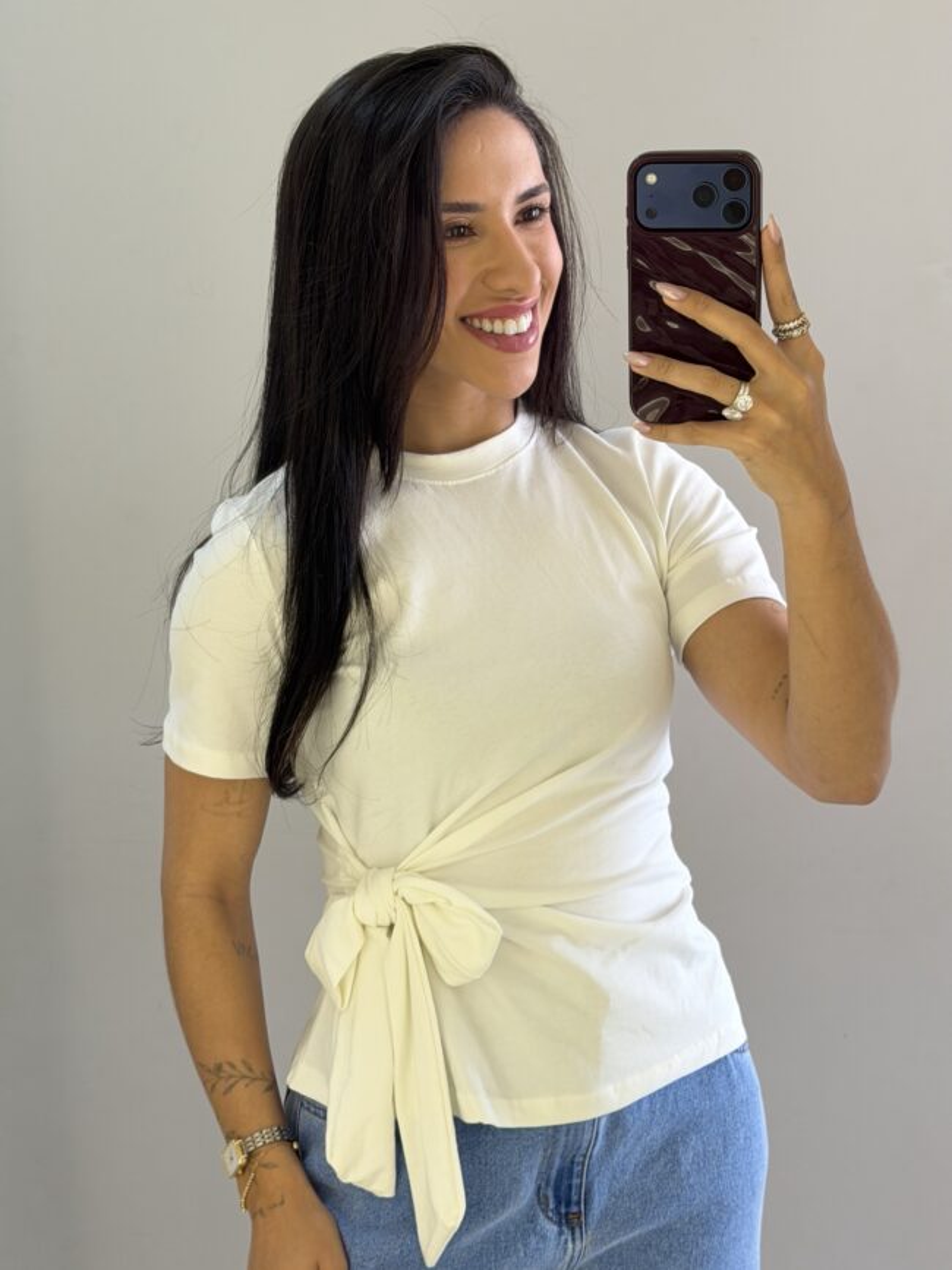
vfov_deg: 39.7
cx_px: 476
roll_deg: +2.0
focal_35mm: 48
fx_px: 1761
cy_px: 635
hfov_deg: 30.3
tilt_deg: -10.5
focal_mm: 6.76
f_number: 1.78
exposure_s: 1/60
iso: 64
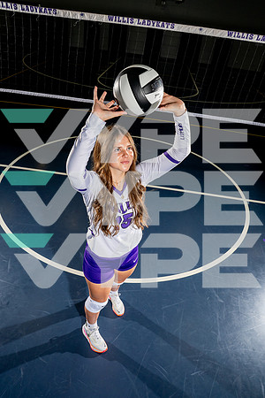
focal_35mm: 25
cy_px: 199
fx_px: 276
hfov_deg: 51.3
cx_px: 132
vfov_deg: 71.5
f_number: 8
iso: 500
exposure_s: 1/250
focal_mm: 25
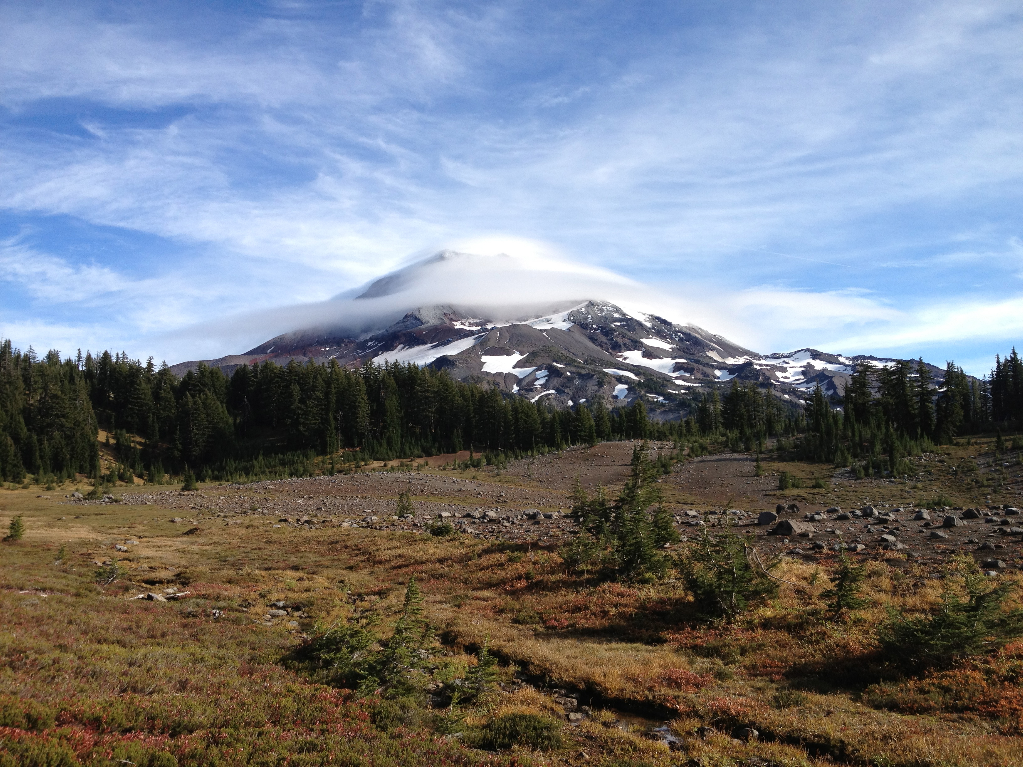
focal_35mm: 35
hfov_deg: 52.6
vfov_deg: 40.7
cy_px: 384
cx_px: 512
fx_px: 1034
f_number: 2.4
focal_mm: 4.28
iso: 64
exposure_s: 1/986
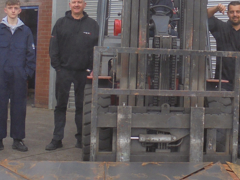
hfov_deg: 28.8
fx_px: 464
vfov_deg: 21.6
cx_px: 162
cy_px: 32
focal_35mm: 67
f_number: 3.7
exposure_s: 1/100
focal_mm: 5.3
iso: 100
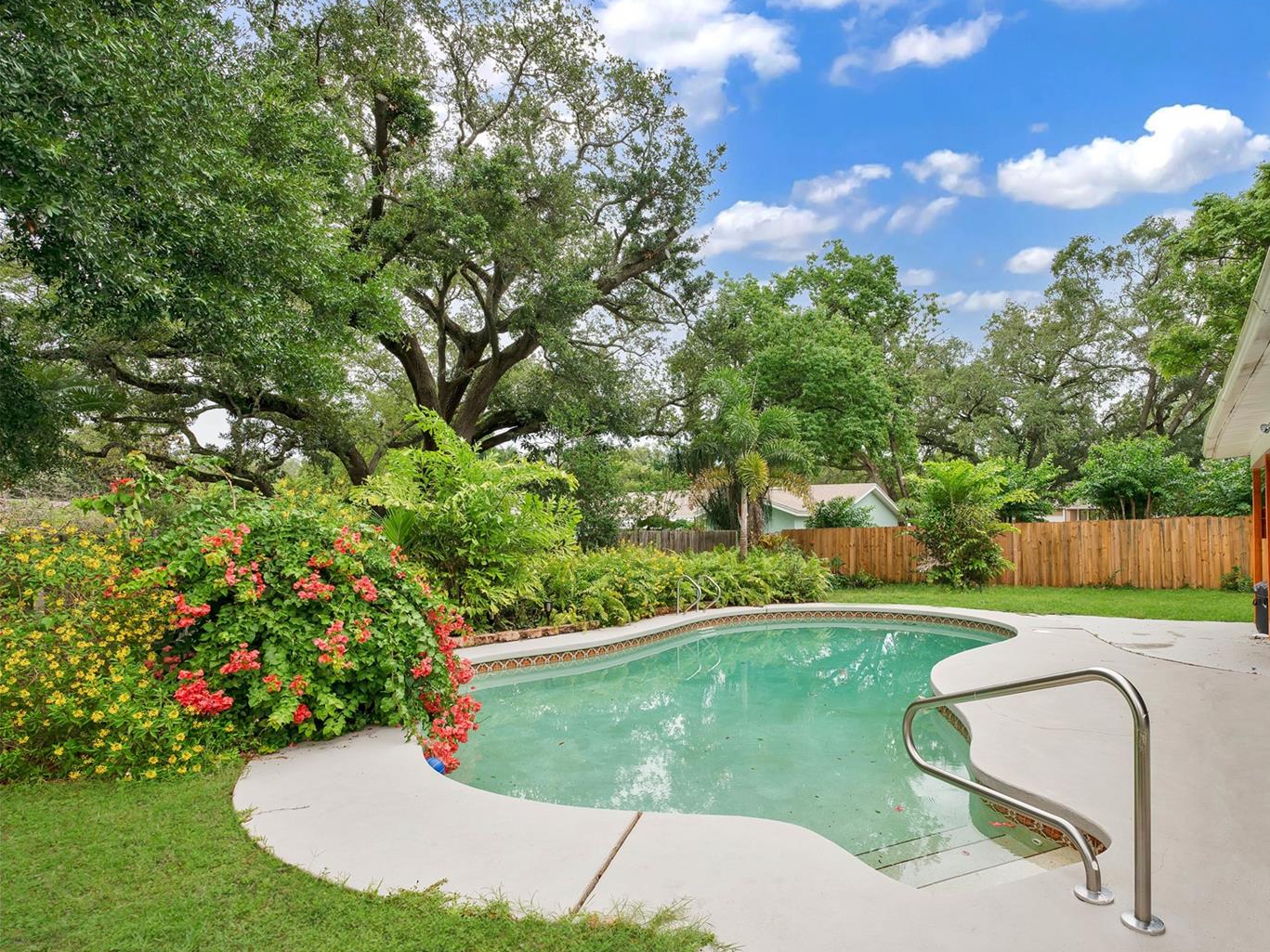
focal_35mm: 18
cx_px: 742
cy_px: 488
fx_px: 660
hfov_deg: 87.0
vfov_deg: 71.6
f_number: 7.1
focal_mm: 16
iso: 100
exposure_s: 1/100
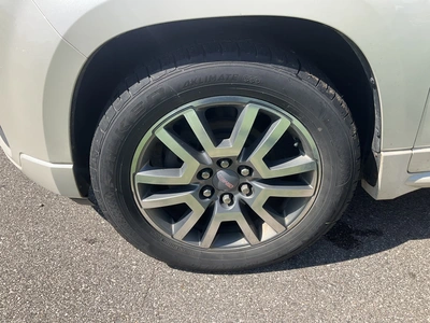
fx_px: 360
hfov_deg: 61.7
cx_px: 215
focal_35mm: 29
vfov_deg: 48.2
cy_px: 162
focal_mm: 3
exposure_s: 1/1055
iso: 25
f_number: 1.8
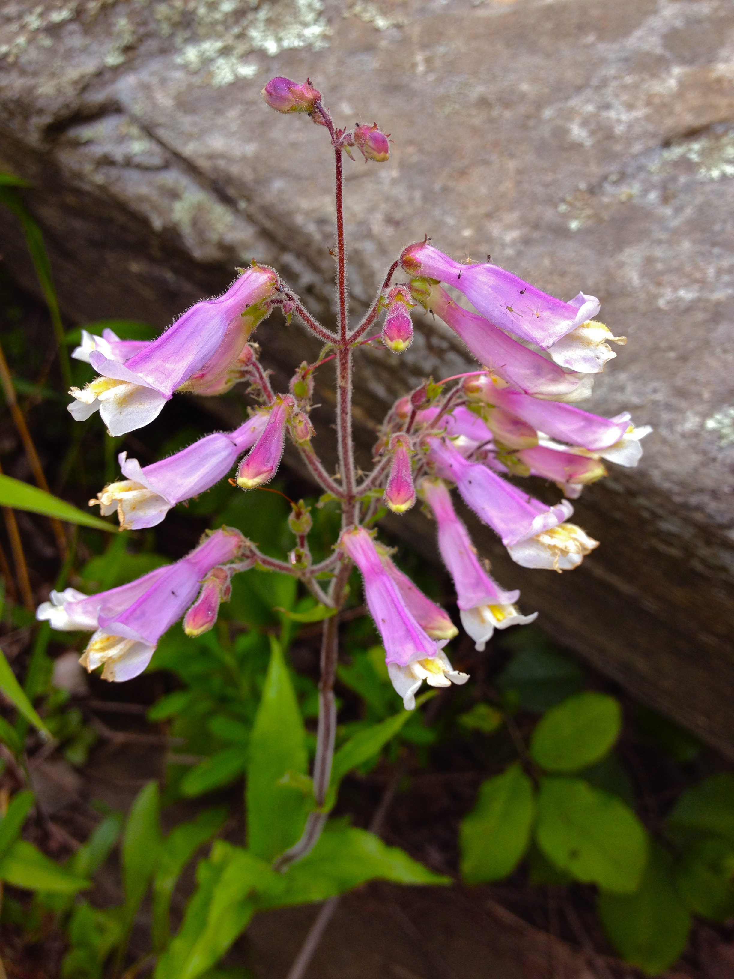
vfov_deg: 52.6
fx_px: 990
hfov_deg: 40.7
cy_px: 490
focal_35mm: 35
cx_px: 367
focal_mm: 4.28
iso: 64
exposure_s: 1/166
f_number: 2.4
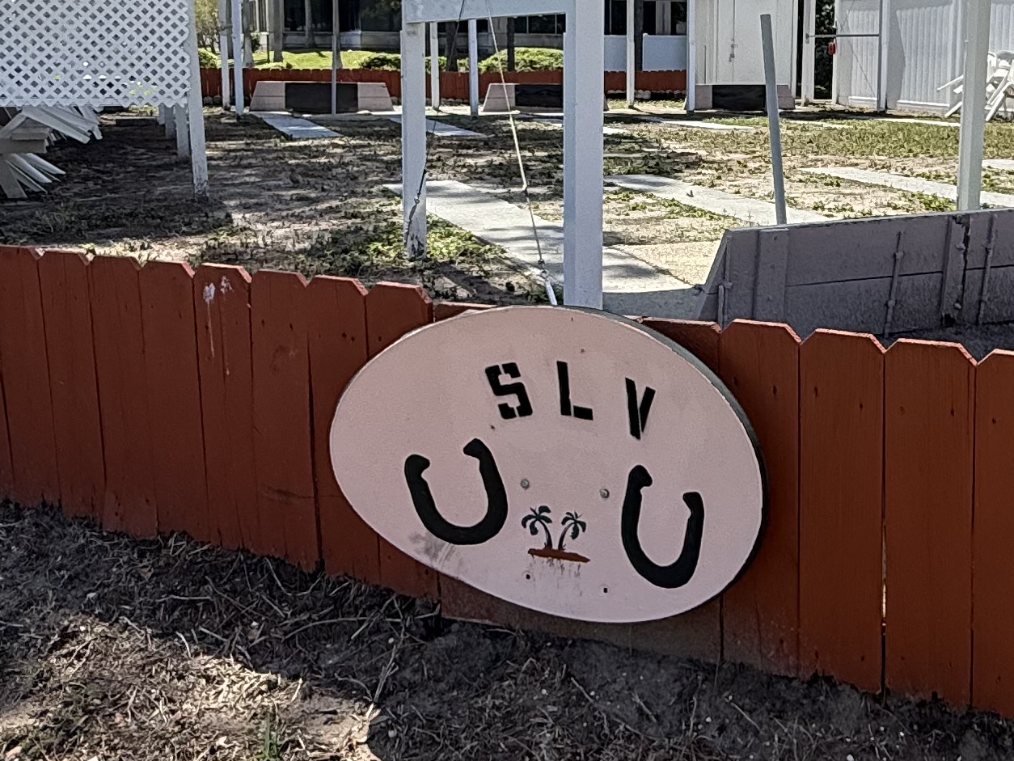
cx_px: 735
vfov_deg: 31.8
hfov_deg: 41.1
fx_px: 1318
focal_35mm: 45
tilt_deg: -9.0
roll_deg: -1.4
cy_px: 224
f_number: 2.2
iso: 64
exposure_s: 1/1259
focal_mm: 2.22
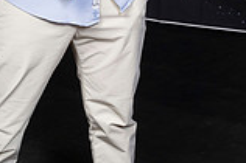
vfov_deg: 9.1
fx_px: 956
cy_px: -182
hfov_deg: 14.6
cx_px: 64
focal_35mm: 140
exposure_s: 1/160
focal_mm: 49
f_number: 9
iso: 320
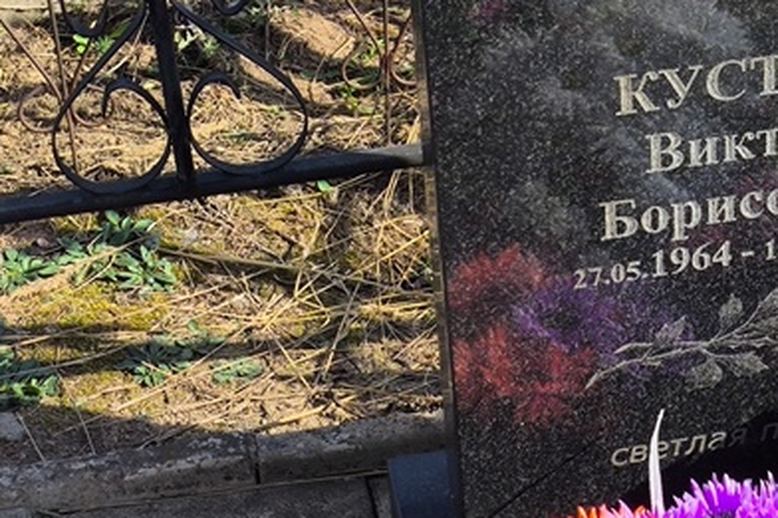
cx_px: 660
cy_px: 200
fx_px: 2290
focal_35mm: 106
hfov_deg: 19.0
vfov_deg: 12.9
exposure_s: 1/1351
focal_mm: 4.71
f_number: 1.7
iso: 50
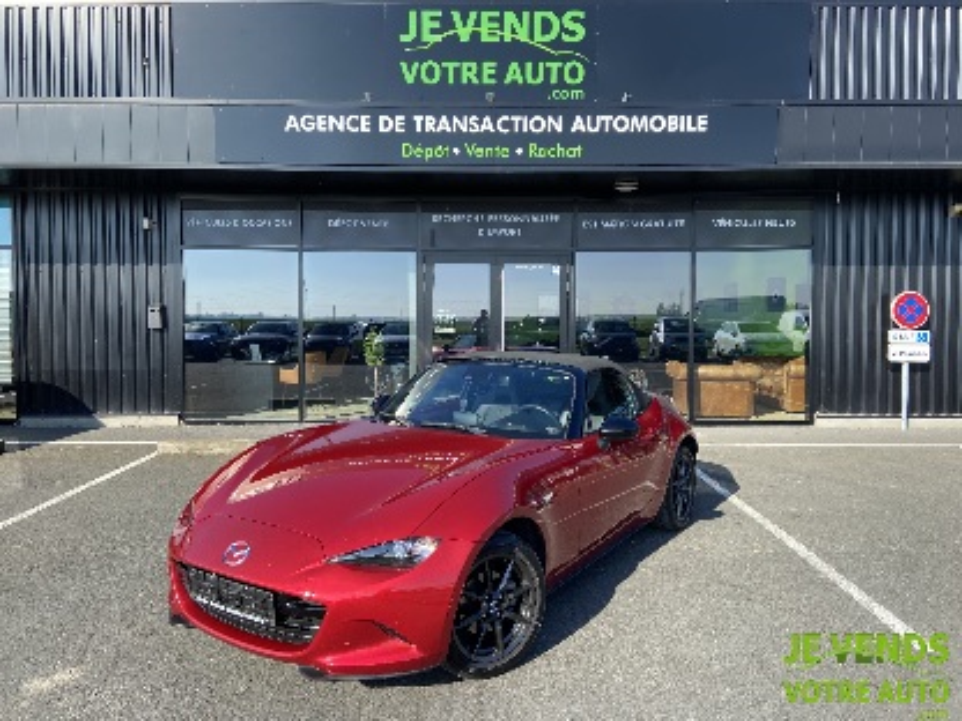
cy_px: 360
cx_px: 481
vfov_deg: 53.1
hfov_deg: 67.3
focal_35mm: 26
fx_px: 723
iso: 32
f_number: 1.8
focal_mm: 4.25
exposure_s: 1/1157
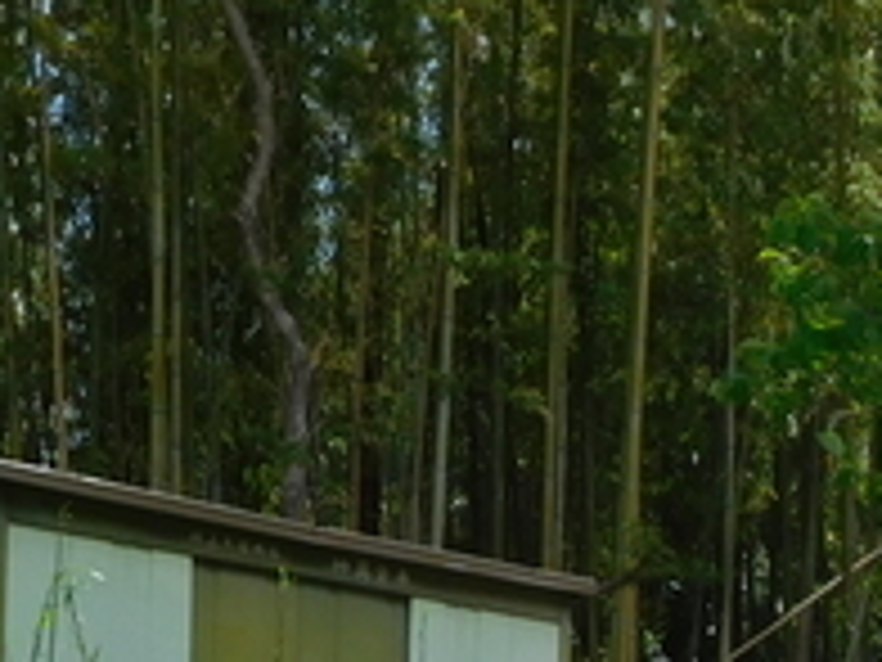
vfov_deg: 13.5
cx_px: 1274
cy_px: 1045
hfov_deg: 17.5
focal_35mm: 102
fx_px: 2599
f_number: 3.4
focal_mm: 4.5
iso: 125
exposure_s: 1/1000
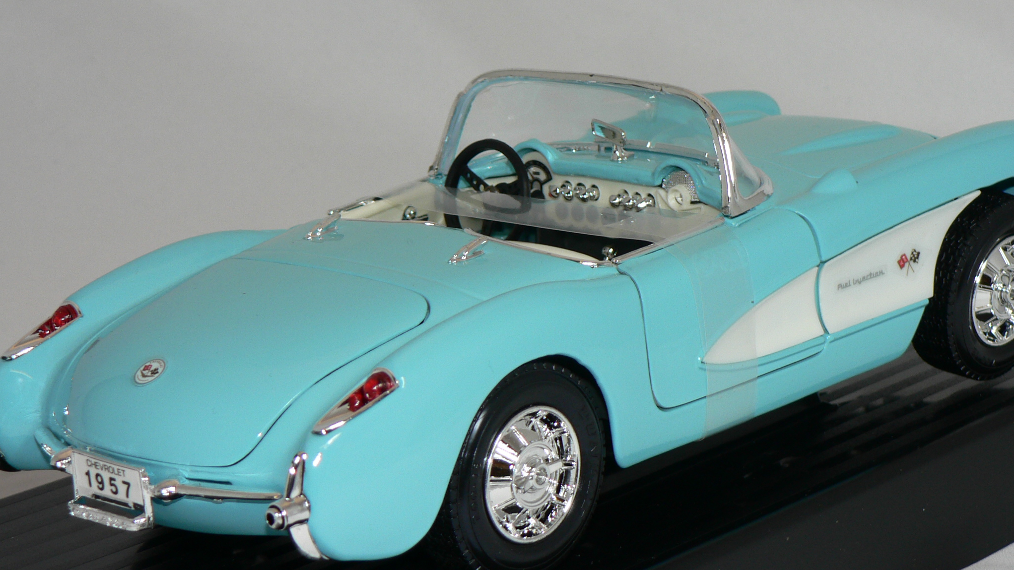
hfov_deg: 21.1
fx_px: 2716
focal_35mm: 101
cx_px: 547
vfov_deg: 12.0
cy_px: 244
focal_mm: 12.4
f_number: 3.2
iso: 80
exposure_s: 1/60
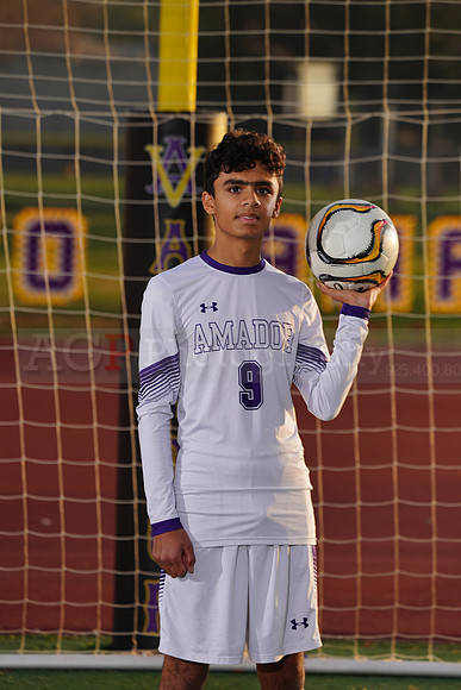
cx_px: 230
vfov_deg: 6.9
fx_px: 5759
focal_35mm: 300
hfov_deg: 4.6
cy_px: 345
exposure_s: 1/200
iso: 100
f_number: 8
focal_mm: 300
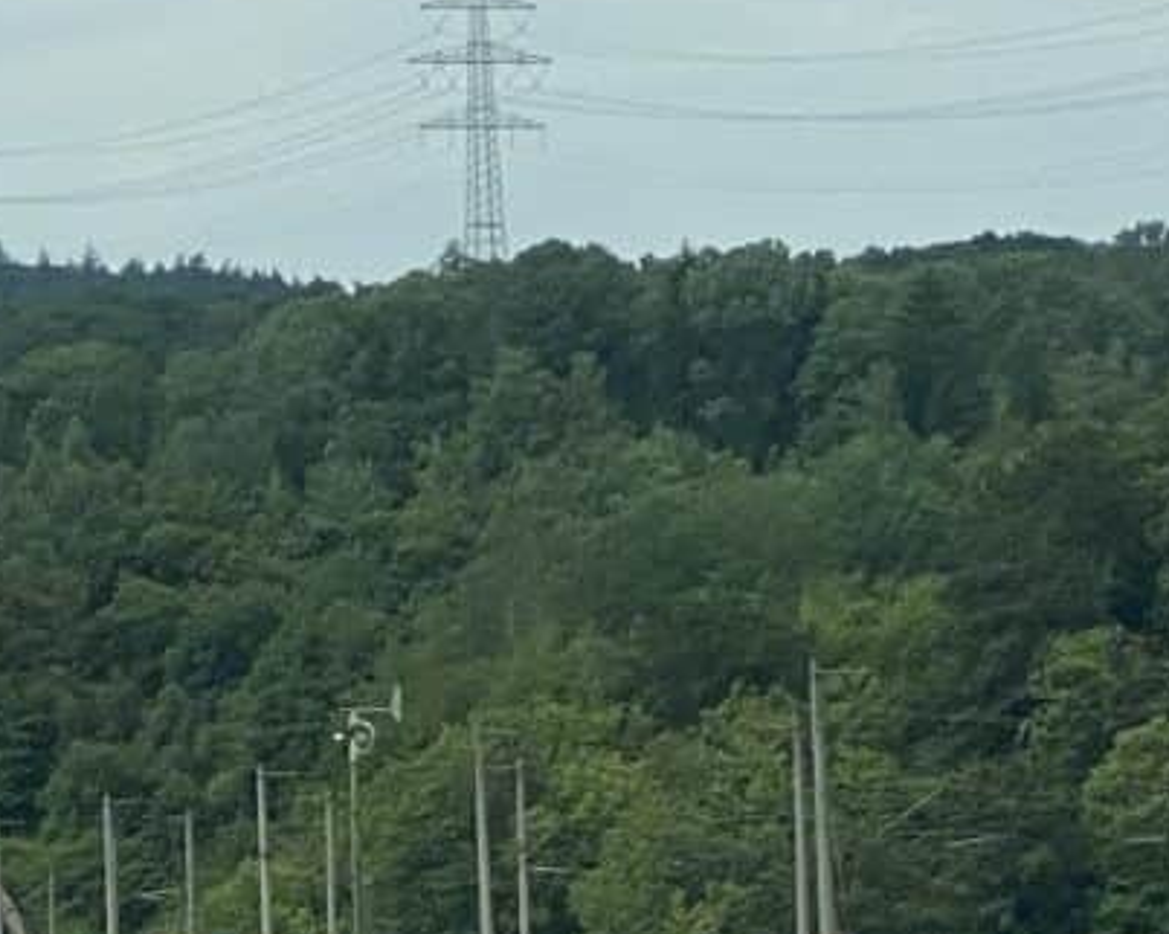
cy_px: 281
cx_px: -995
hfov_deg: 7.3
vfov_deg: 6.0
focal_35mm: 258
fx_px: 8922
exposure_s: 1/1996
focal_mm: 6
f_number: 2
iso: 20
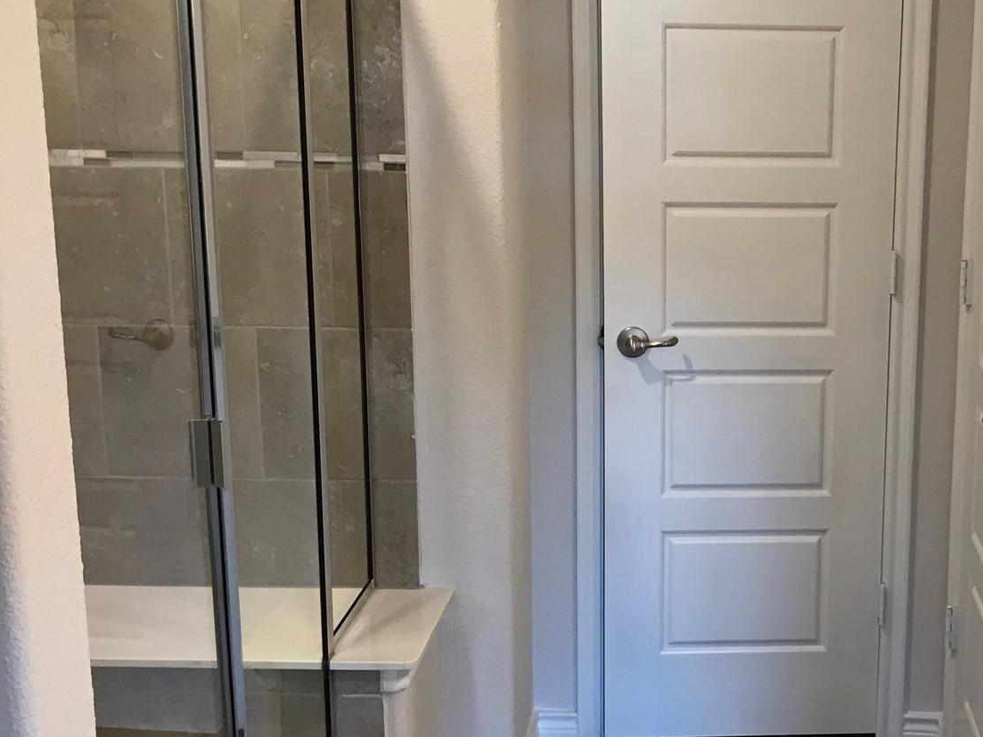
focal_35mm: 52
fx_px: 1476
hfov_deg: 35.8
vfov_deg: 28.0
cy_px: 332
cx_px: 760
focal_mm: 3.99
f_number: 1.8
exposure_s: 1/24
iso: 32
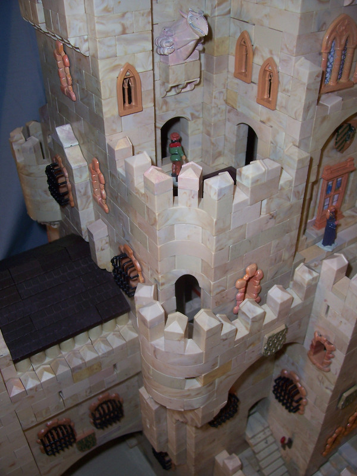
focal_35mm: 34
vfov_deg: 54.0
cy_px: 238
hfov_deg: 41.8
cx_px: 178
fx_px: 468
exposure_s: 1/60
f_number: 2.7
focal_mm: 5.6
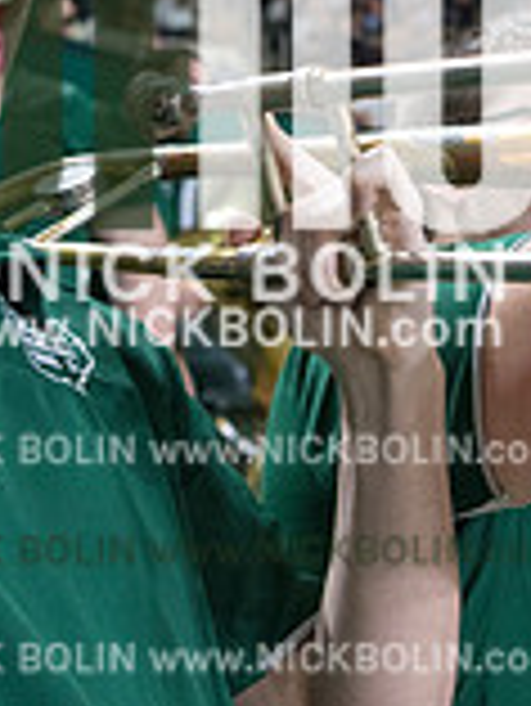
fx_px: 1736
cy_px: 137
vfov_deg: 22.7
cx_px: 220
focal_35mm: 85
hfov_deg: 17.4
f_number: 2.8
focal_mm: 24
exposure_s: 1/400
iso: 2500
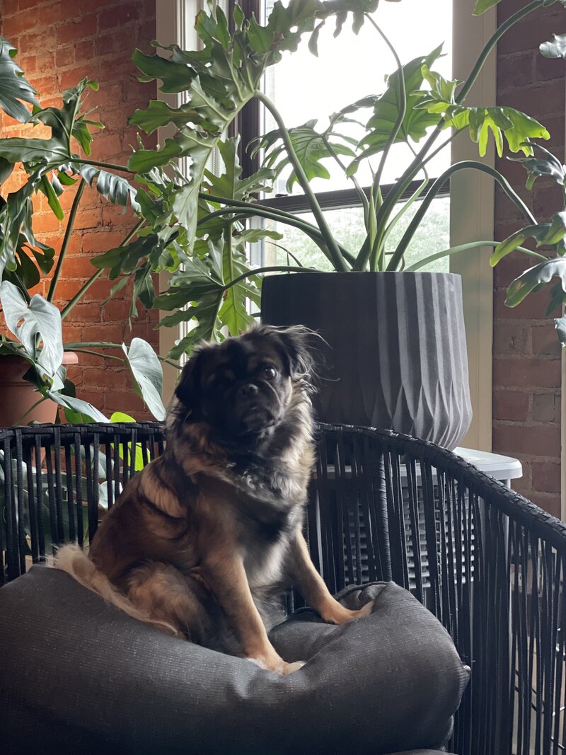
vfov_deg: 36.8
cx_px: 283
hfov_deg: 28.0
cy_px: 378
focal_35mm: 52
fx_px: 1134
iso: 200
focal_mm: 6
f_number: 2
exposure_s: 1/40
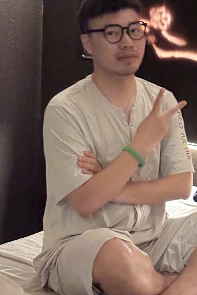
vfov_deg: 20.9
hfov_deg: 14.0
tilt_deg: -7.9
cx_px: 165
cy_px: 92
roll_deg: -2.7
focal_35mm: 97
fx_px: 796
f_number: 1.78
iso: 5000
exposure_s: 1/15
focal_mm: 6.86
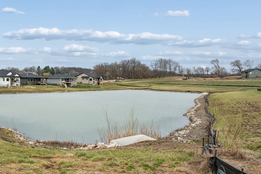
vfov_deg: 28.6
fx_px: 341
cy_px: 74
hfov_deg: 40.7
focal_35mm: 47
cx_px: 65
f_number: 8
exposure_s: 1/1000
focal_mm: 31
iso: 400
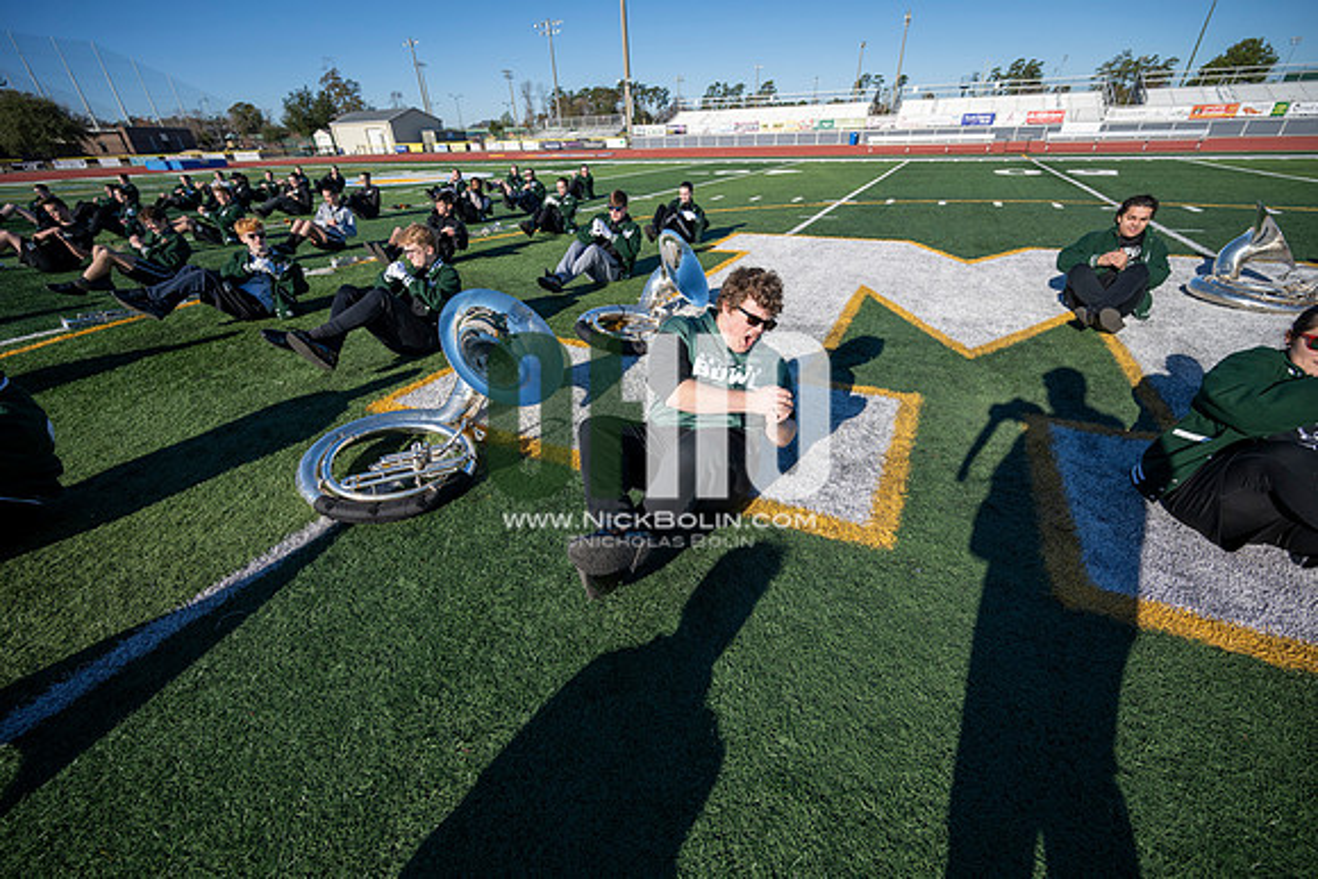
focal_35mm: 14
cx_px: 659
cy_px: 440
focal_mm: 14
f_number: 4
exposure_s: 1/2000
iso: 160
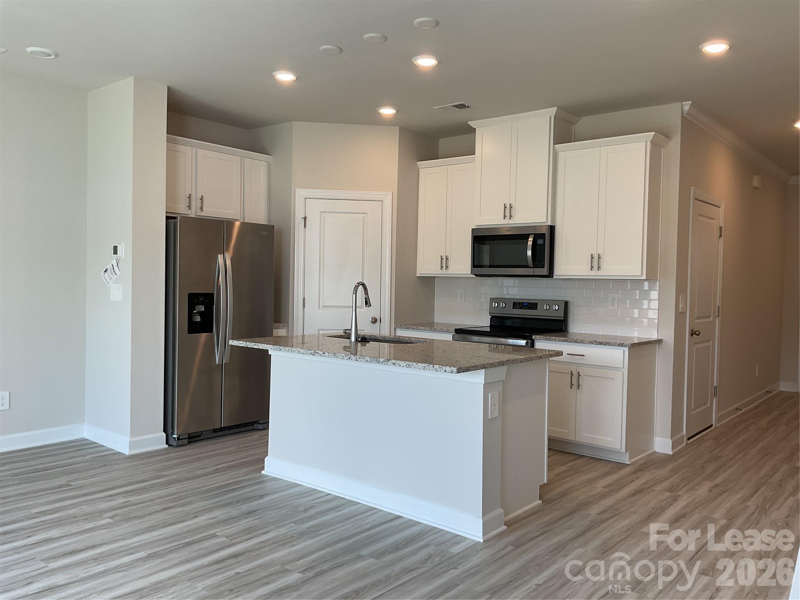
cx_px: 400
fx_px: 670
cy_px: 300
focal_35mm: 29
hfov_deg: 61.7
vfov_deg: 48.2
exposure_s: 1/120
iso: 32
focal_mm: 3
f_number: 1.8
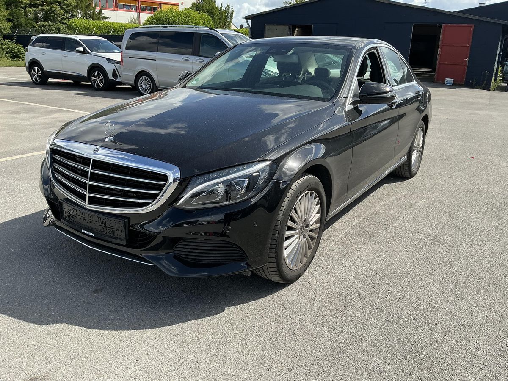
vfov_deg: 49.7
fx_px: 411
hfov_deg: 63.4
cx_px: 254
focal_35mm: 28
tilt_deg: -18.3
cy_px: 190
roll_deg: -2.6
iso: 25
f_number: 1.8
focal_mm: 3
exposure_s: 1/1076
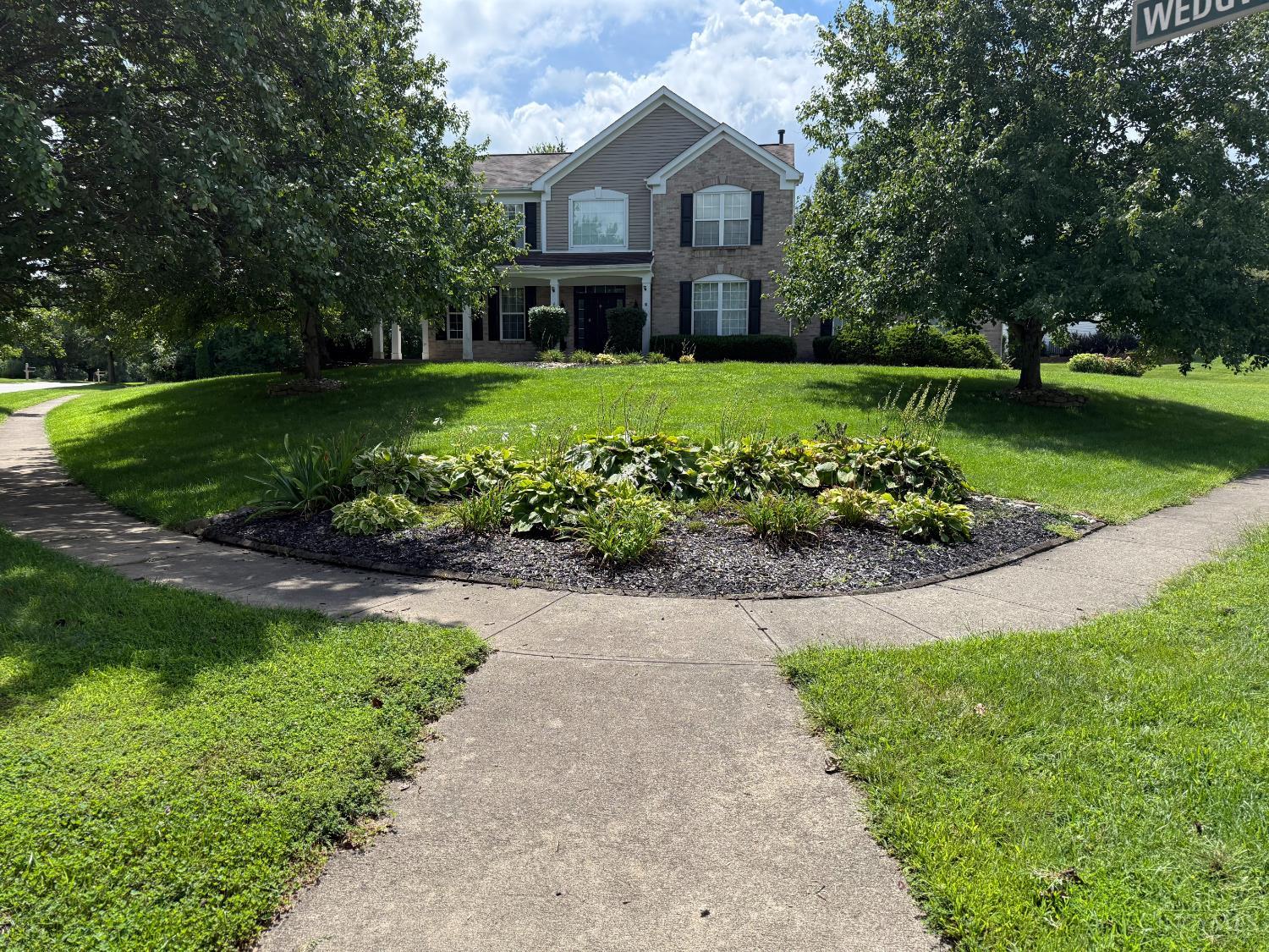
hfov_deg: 71.6
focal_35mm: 24
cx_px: 634
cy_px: 476
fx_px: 880
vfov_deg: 56.8
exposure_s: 1/4405
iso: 100
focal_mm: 6.76
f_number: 1.78
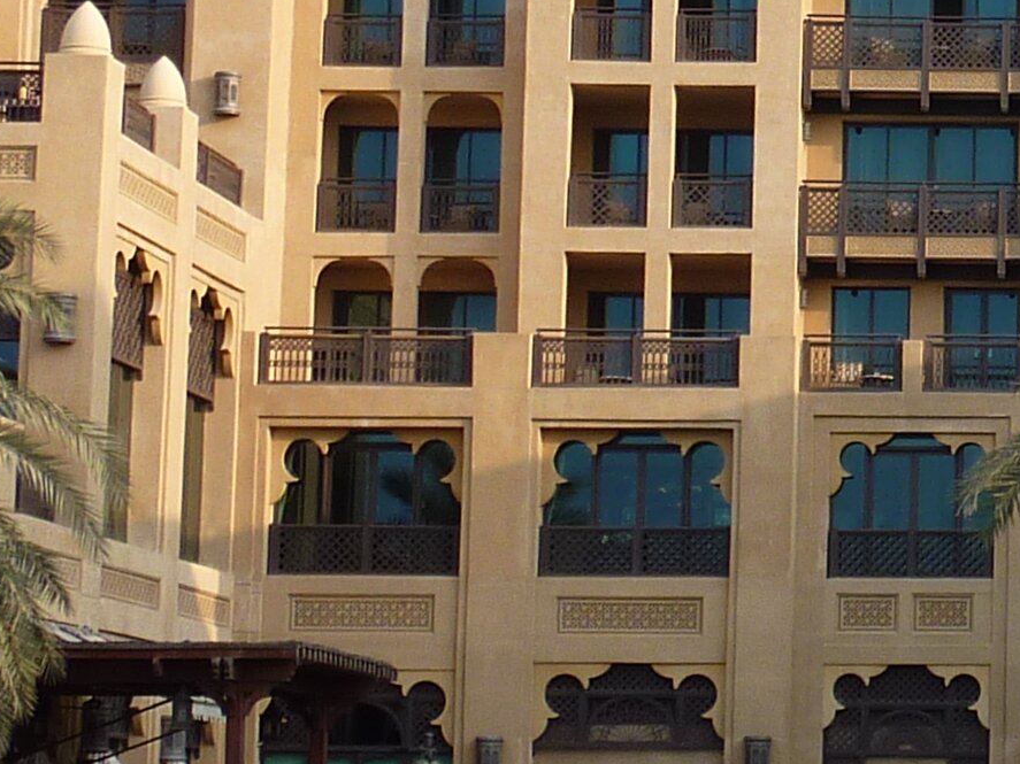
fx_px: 4243
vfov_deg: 10.3
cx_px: 1491
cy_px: 352
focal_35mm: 144
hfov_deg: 13.0
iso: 80
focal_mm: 5.7
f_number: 4
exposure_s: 1/250
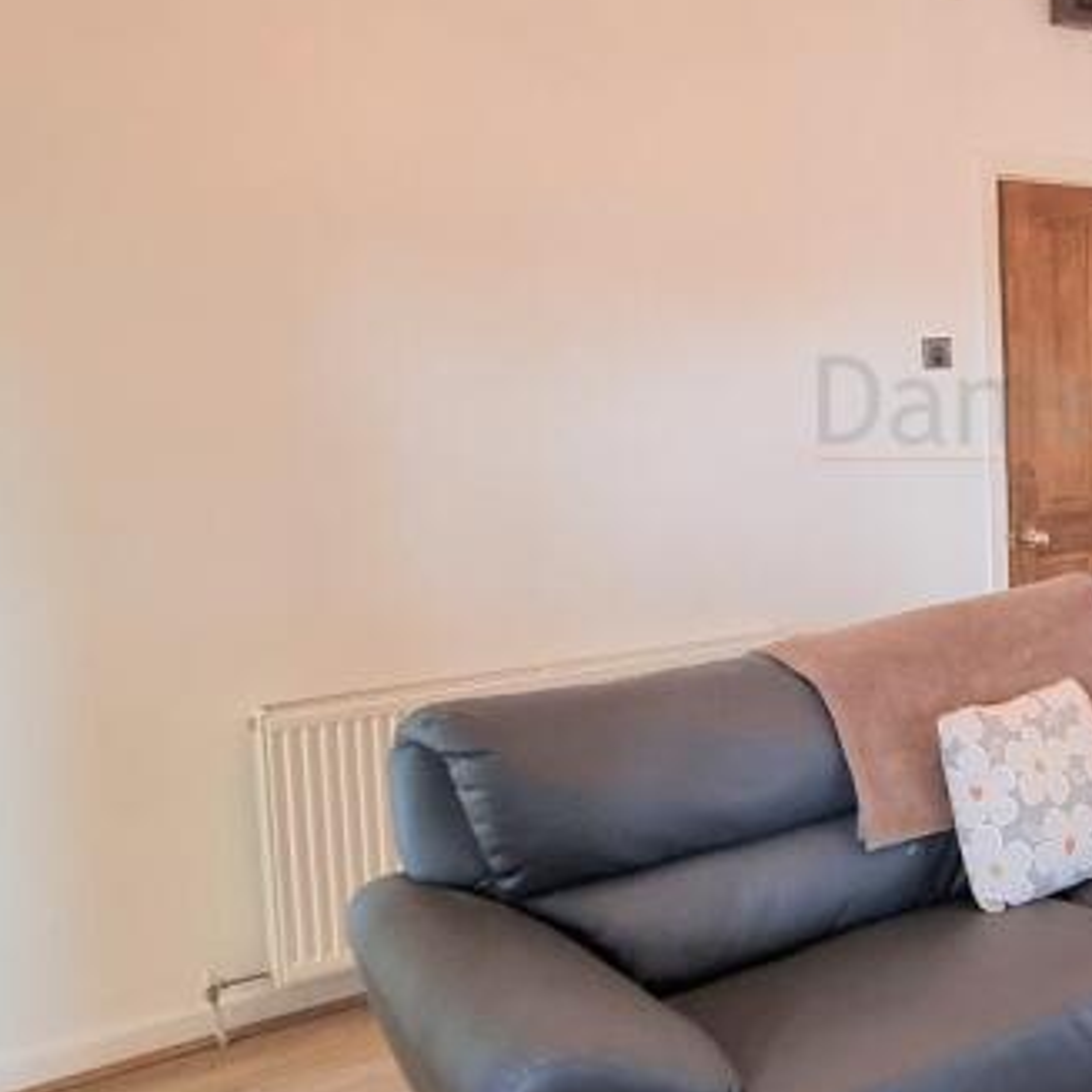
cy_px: 427
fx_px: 1285
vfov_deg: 45.8
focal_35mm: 36
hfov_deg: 37.8
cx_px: 1222
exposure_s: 1/50
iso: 200
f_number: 2.2
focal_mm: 2.2
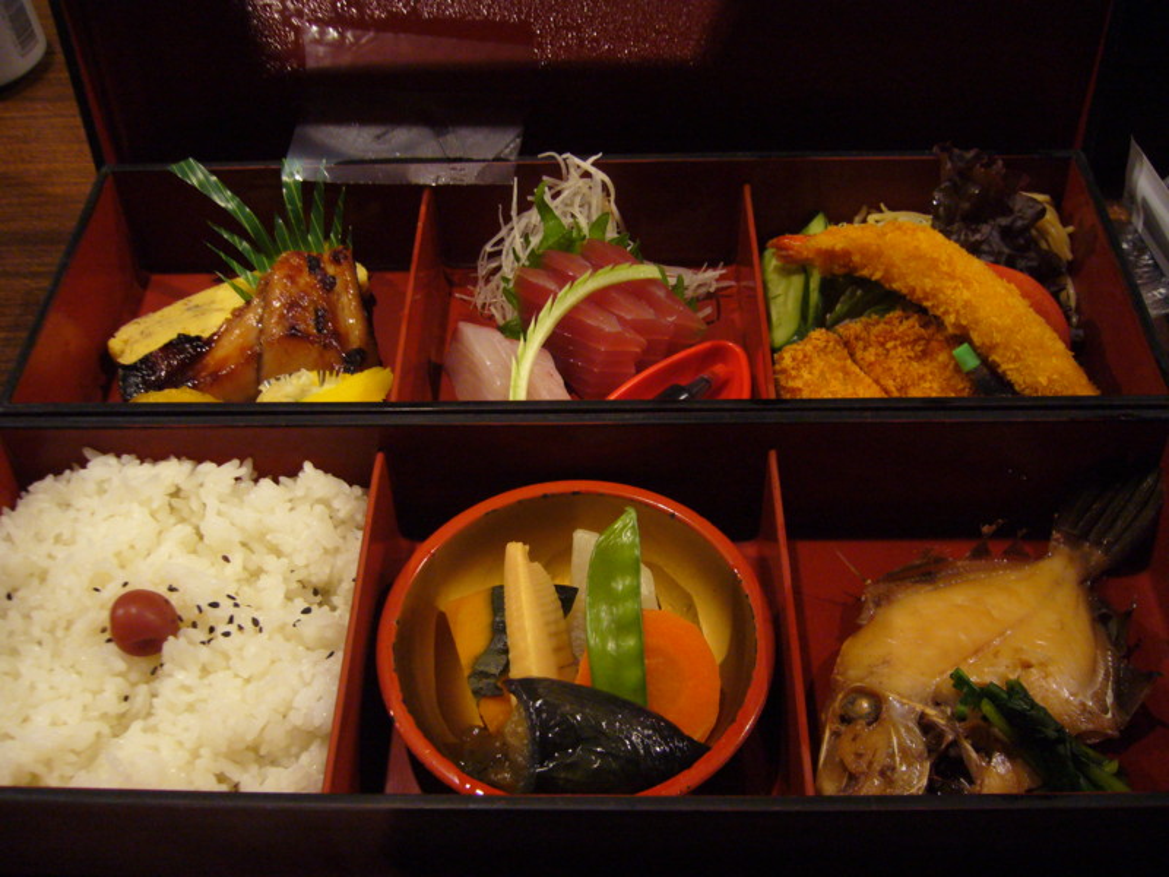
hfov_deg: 52.6
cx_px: 584
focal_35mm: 35
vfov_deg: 40.7
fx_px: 1182
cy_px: 438
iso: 200
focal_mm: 5.8
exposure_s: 1/8
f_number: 2.8
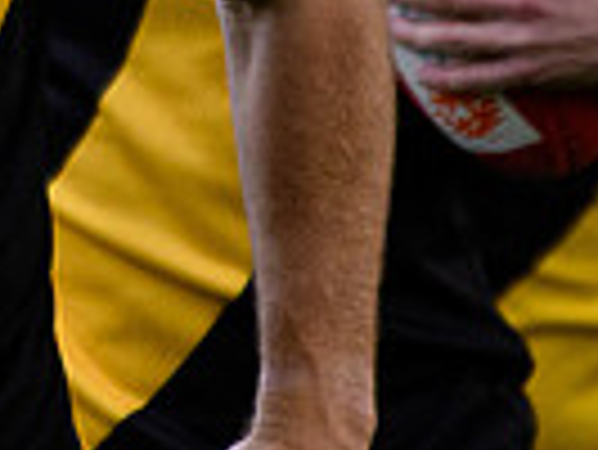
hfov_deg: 0.9
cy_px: -381
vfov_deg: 0.7
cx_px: -493
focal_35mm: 2254
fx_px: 38974
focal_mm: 200
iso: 720
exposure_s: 1/2500
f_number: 2.8
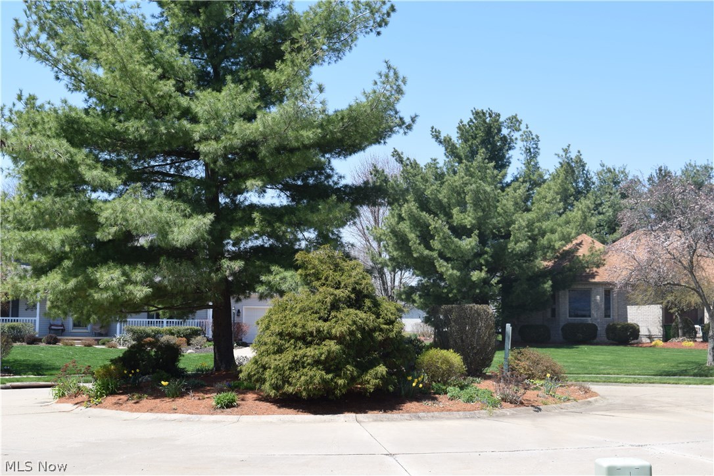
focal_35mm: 54
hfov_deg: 36.9
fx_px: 1071
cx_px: 357
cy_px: 238
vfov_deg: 25.1
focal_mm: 36
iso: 200
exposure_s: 1/320
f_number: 9
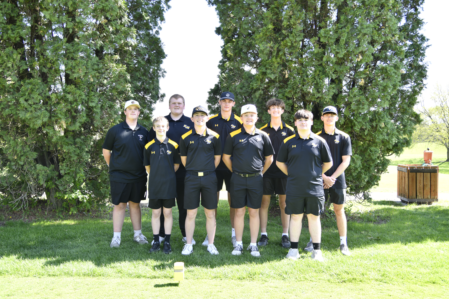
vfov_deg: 38.9
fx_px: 424
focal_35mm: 34
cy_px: 152
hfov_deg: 55.8
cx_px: 219
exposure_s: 1/80
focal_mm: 28
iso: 64
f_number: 4
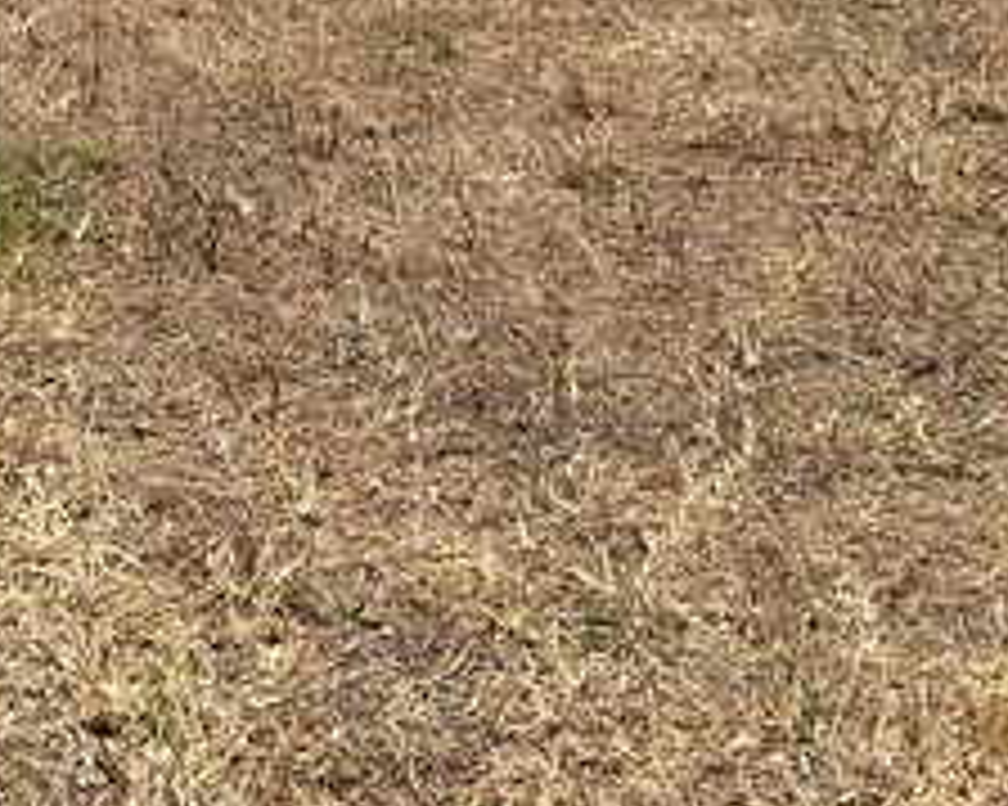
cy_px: -725
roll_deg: -0.4
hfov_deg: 16.8
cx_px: -356
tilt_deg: -1.9
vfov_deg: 12.8
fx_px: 3191
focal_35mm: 107
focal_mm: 6.76
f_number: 1.78
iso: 80
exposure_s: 1/5714
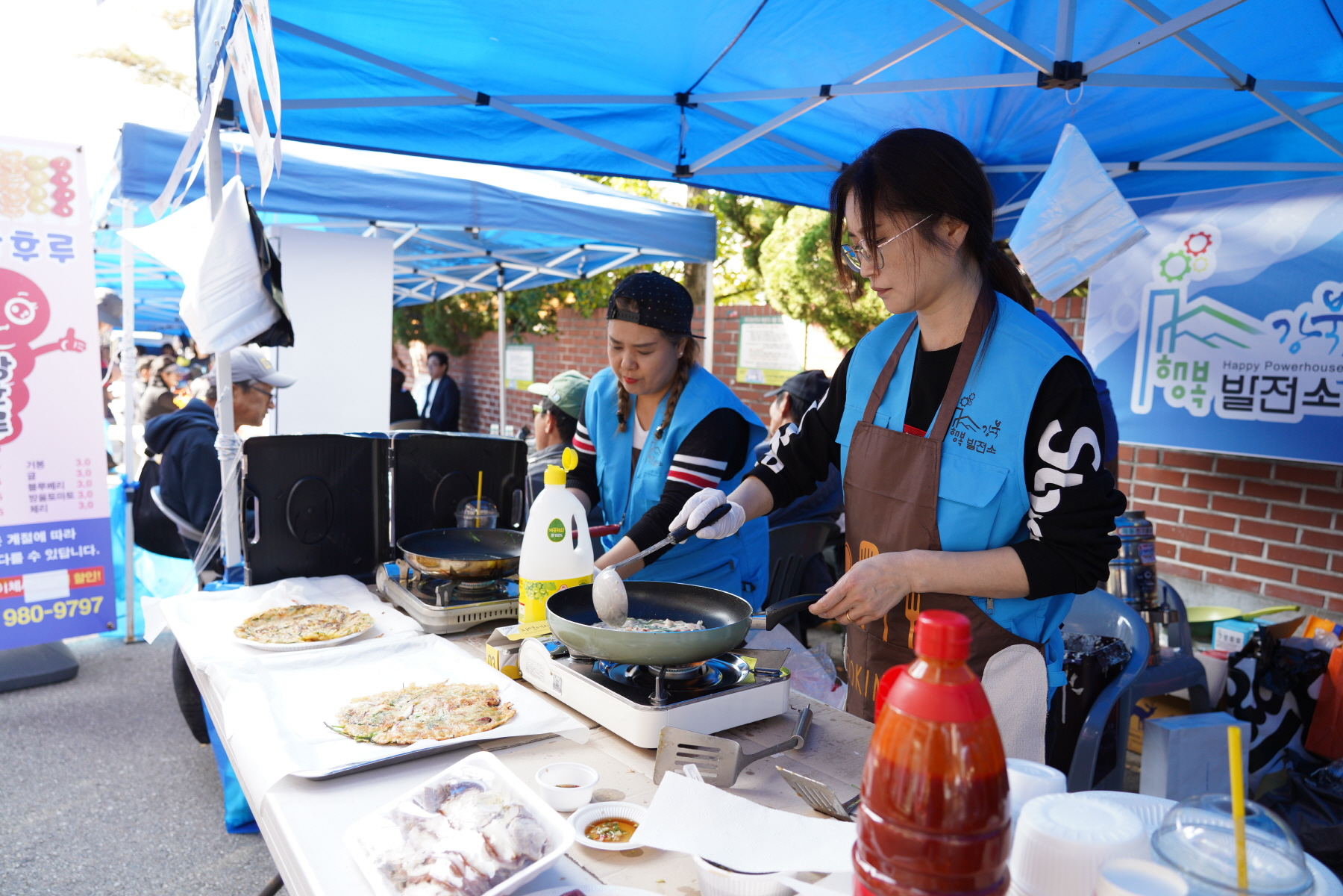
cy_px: 448
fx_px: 895
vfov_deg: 53.1
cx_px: 672
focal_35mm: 24
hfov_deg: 73.7
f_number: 4
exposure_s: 1/125
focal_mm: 24
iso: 400
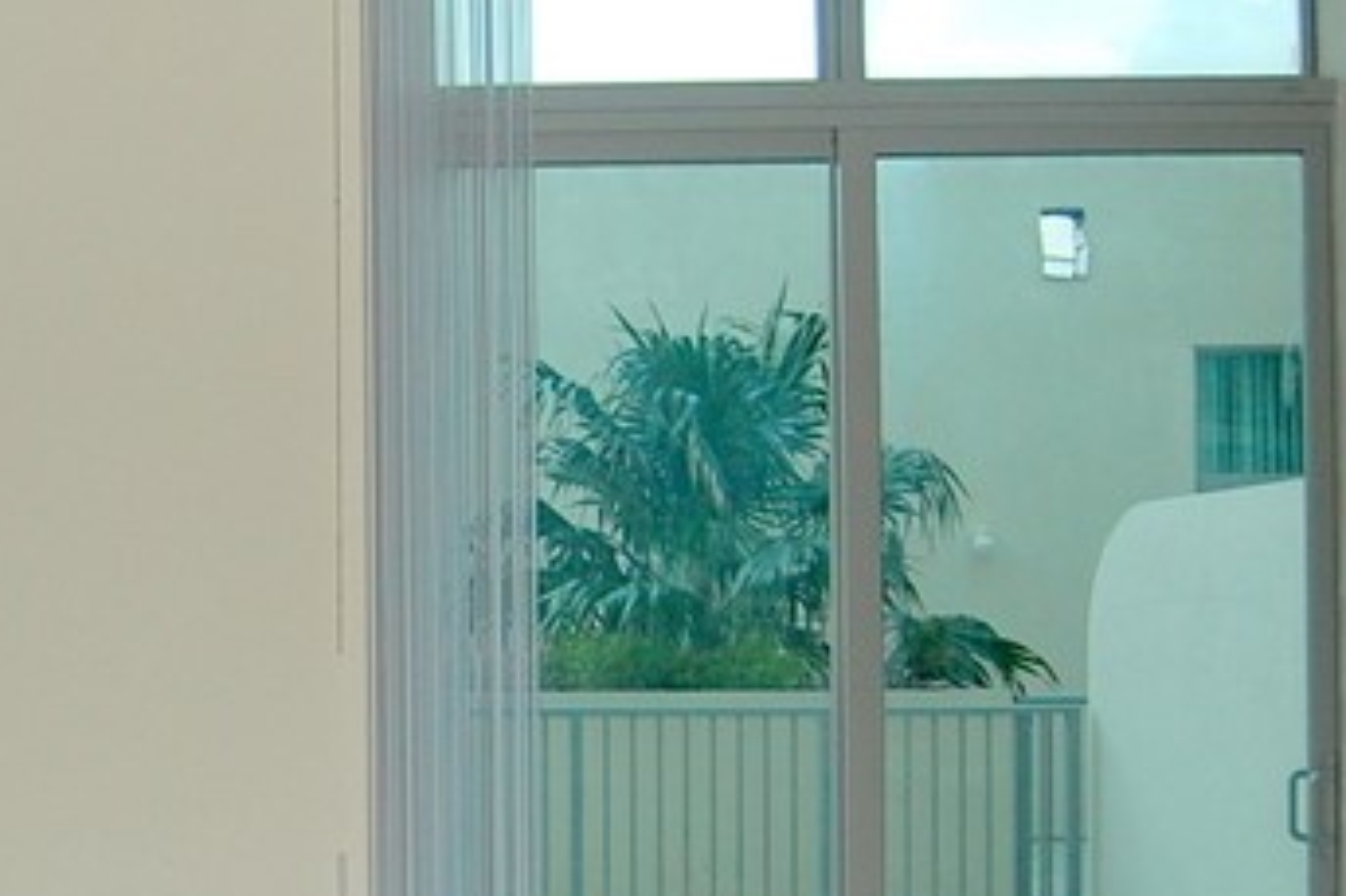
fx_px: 2205
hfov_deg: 31.9
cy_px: 618
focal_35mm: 59
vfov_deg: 22.8
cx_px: 78
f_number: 3.5
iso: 400
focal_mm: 18
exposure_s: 1/60
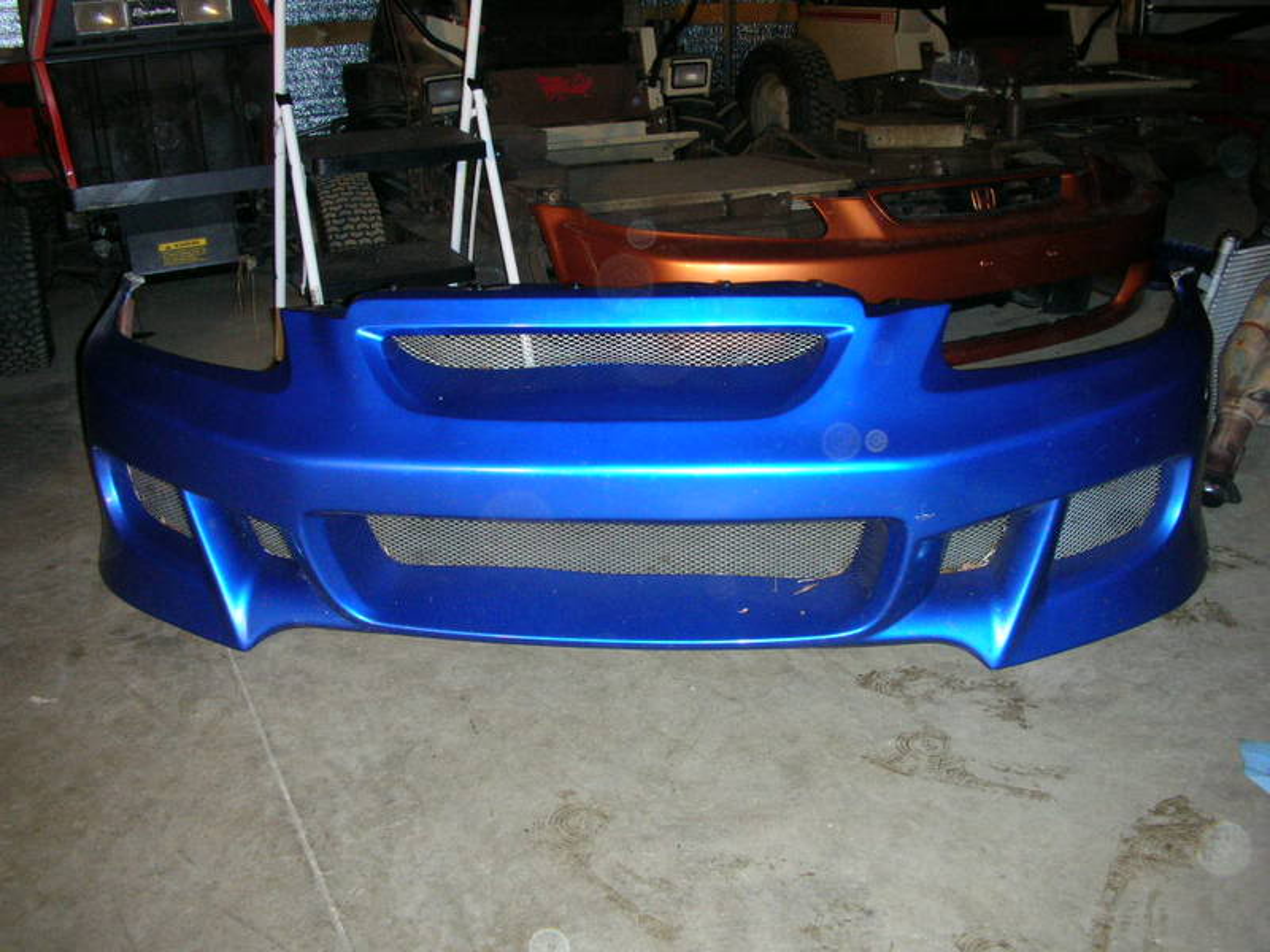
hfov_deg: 52.6
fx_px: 1284
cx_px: 635
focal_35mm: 35
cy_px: 476
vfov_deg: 40.7
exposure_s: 1/60.1
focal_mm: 5.8
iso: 182
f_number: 3
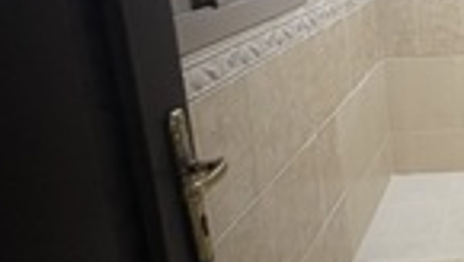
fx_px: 591
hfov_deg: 30.5
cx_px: 645
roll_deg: -1.5
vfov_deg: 24.5
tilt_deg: -13.6
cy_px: 40
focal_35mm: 48
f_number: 2.2
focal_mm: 2.22
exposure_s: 1/50
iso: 125
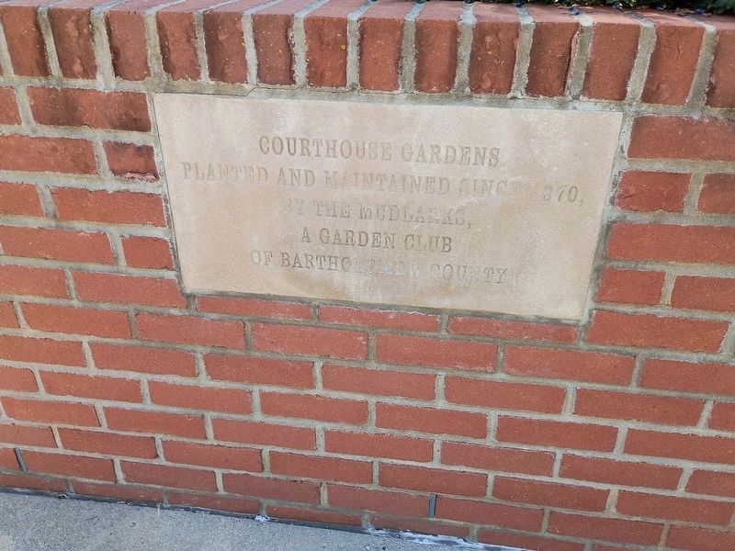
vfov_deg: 48.2
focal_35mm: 29
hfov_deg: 61.7
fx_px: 616
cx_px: 368
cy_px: 276
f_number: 1.8
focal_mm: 4.27
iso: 100
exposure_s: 1/149
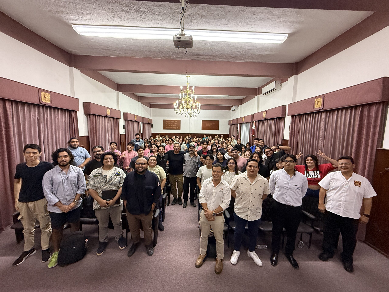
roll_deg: -1.1
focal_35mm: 14
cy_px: 146
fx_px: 157
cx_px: 194
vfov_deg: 85.7
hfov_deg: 102.1
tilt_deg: -6.0
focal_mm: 2.22
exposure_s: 1/60
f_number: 2.2
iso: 500
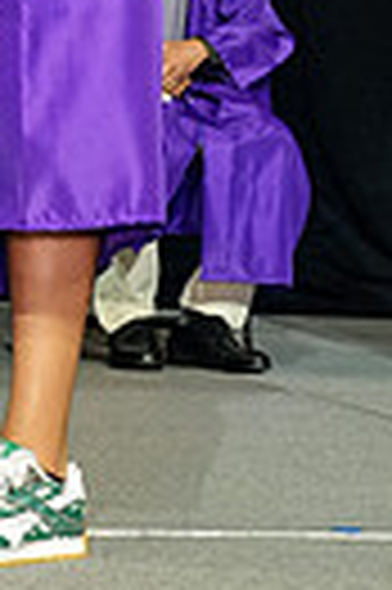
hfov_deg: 6.4
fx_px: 3467
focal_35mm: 212
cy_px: -387
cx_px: -225
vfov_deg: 9.4
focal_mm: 41
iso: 1600
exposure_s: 1/125
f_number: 7.1
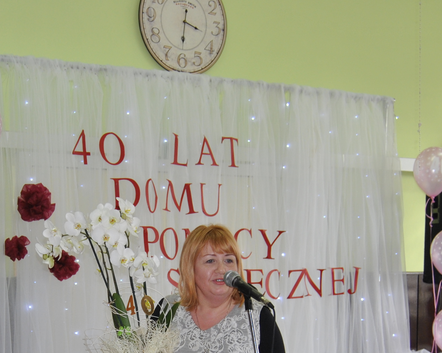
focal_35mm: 79
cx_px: 99
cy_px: 347
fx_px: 1035
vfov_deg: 18.9
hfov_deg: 23.8
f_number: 3.8
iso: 200
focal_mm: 23
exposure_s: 1/60
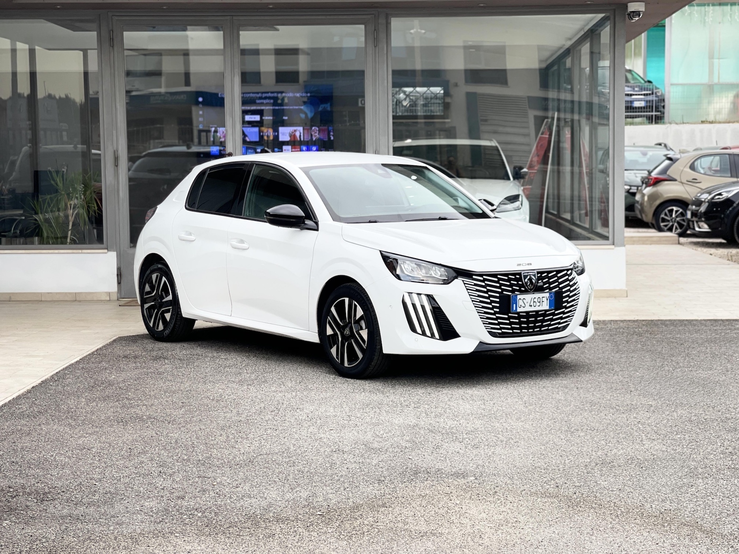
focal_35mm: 64
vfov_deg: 22.9
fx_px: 1366
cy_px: 277
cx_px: 370
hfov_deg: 30.3
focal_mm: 7.5
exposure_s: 1/121
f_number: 2.2
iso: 40
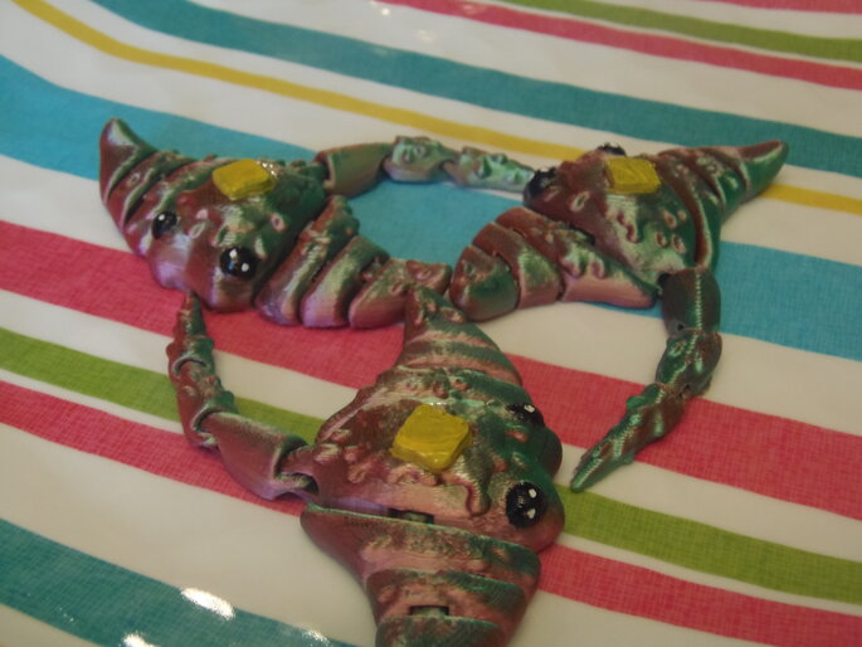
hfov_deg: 44.8
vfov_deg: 34.4
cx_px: 431
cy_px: 324
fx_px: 1046
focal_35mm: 42
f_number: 3.6
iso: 250
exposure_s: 1/30
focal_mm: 7.8
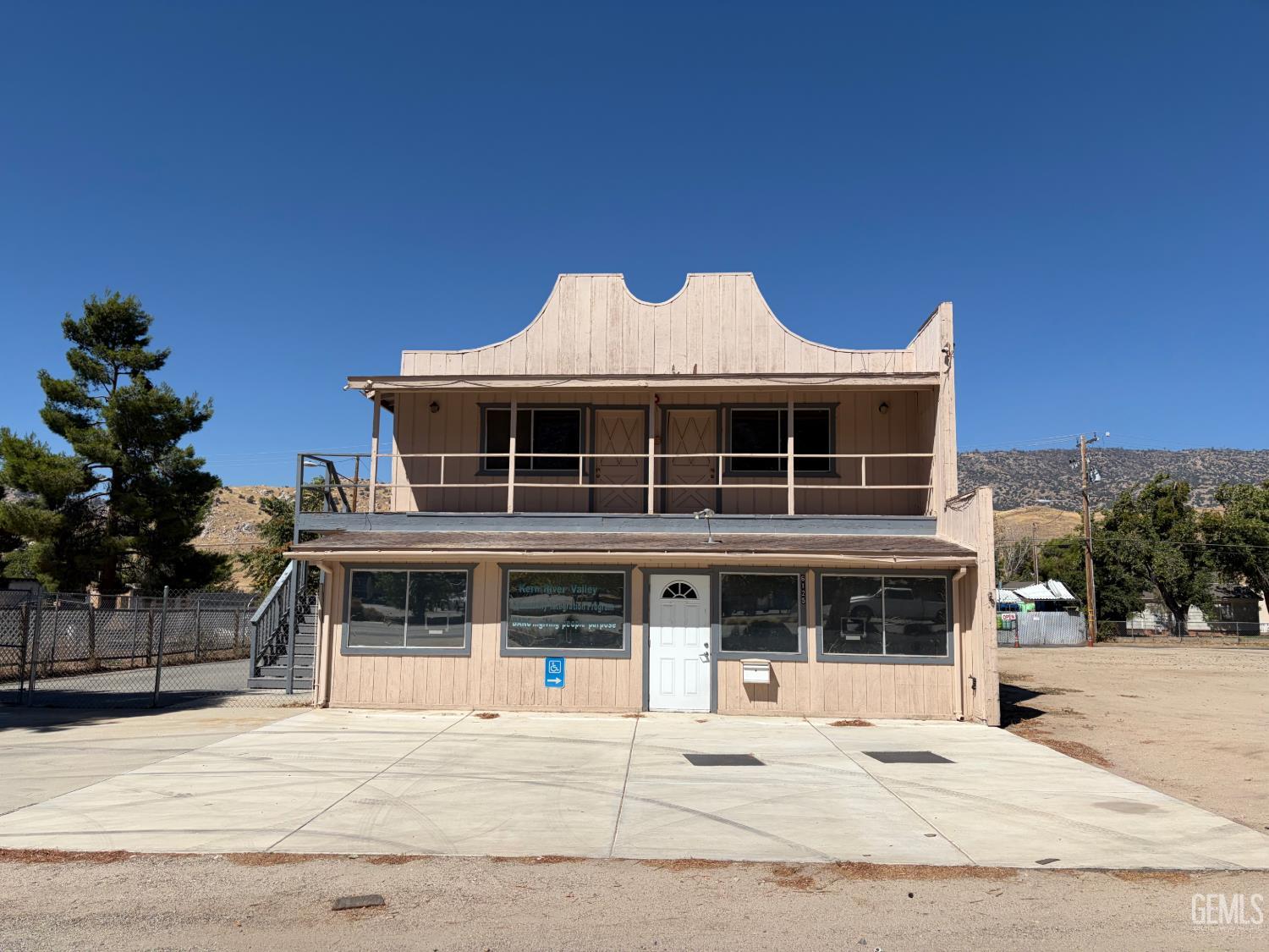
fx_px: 953
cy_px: 476
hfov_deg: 67.3
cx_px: 634
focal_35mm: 26
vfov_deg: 53.1
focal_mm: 5.96
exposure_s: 1/7813
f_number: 1.6
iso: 50
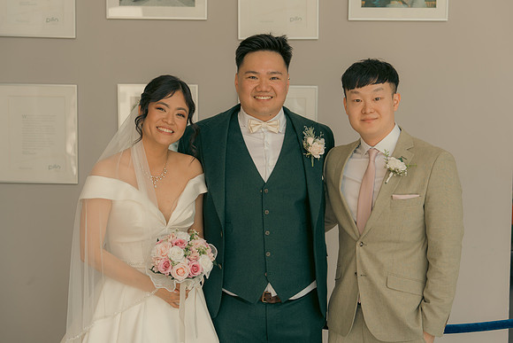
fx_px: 784
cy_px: 172
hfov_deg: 36.2
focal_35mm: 55
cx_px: 256
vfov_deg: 24.6
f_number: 3.5
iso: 125
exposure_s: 1/160
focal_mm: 55
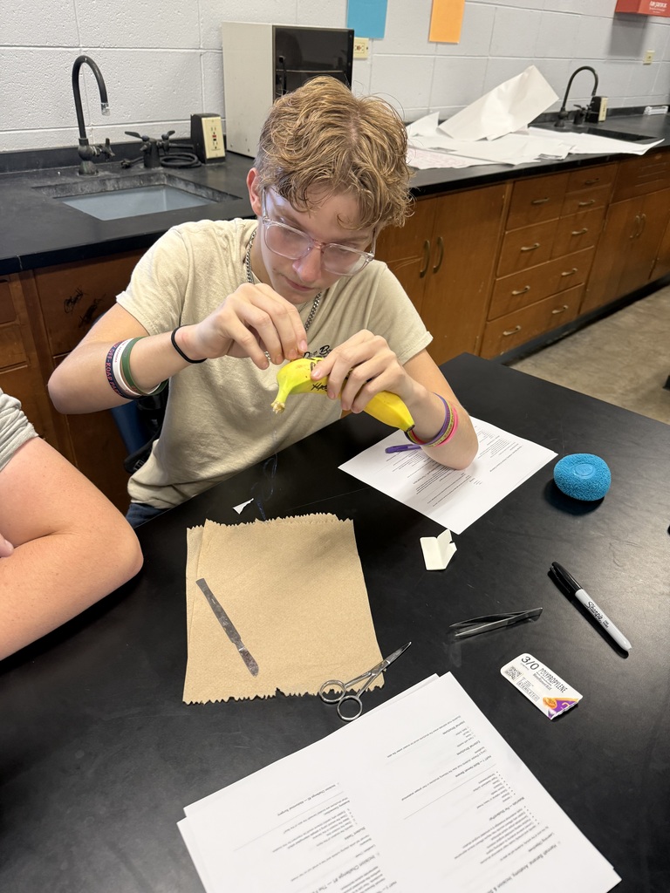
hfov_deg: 56.8
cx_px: 335
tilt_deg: -34.3
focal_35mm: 24
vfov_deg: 71.6
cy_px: 446
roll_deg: -3.7
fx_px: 619
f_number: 1.78
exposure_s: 1/60
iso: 250
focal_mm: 6.76
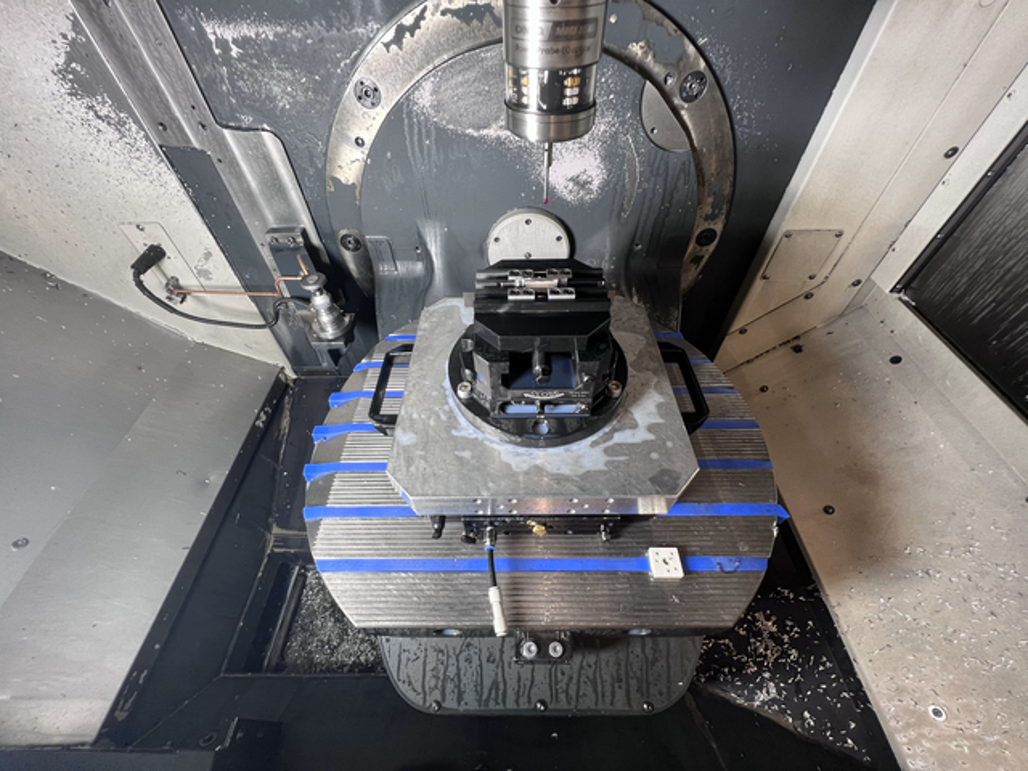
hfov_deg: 106.2
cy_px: 386
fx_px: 386
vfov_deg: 89.9
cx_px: 514
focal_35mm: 13
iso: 160
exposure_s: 1/60
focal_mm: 1.57
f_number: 1.8
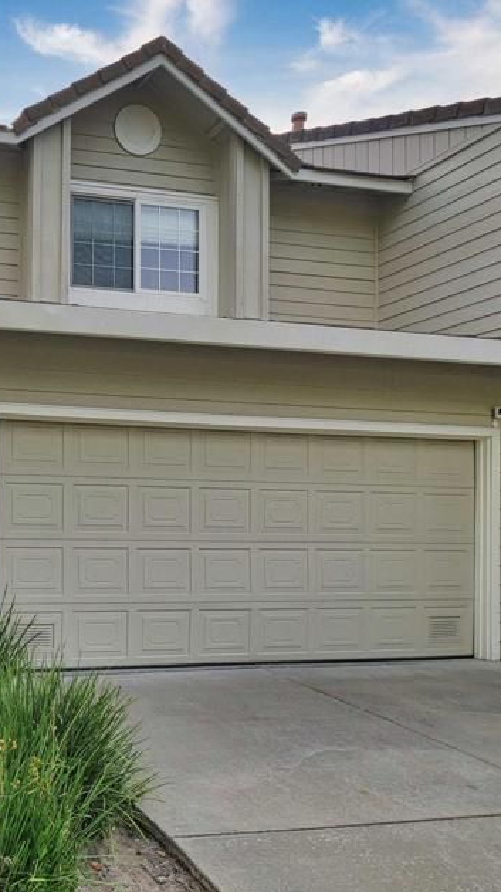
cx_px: -40
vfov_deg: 60.6
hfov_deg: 32.6
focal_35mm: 32
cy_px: 523
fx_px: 756
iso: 160
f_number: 4.5
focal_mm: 9
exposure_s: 1/400
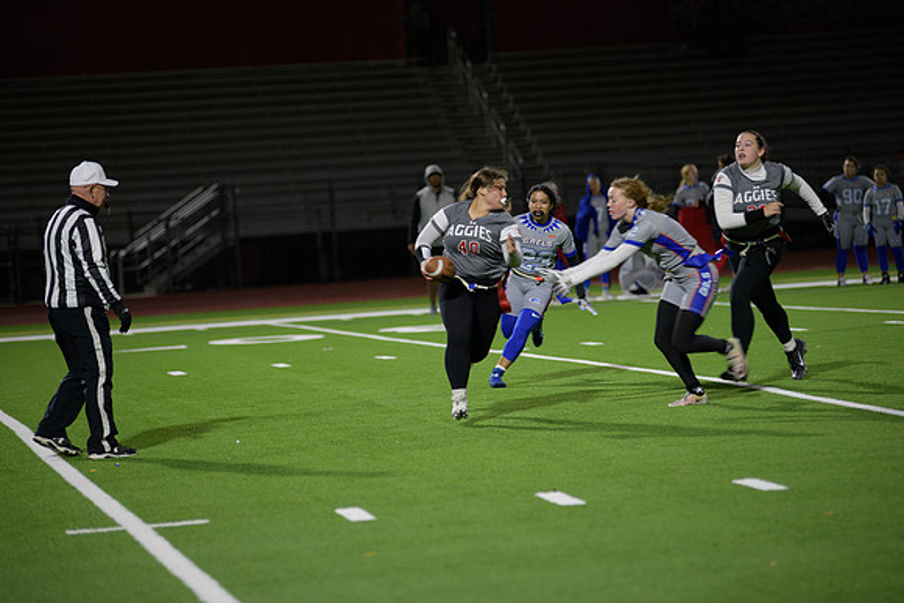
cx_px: 452
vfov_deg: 9.2
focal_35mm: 150
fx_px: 3767
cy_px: 302
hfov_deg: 13.7
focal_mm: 150
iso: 720
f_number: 2.8
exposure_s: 1/200
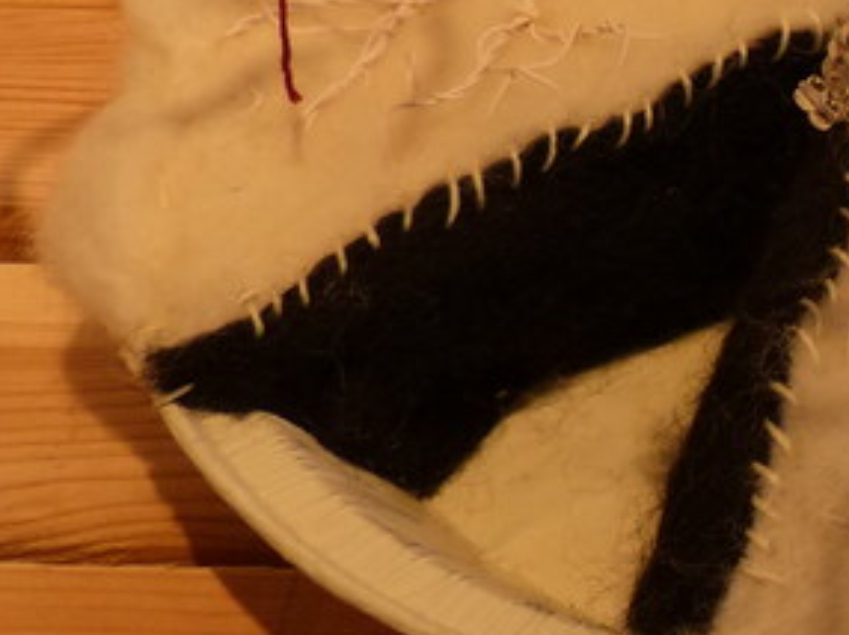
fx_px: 2549
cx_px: 1057
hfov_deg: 17.9
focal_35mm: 104
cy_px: -172
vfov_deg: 13.7
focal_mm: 5.3
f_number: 3.2
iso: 100
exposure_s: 1/100
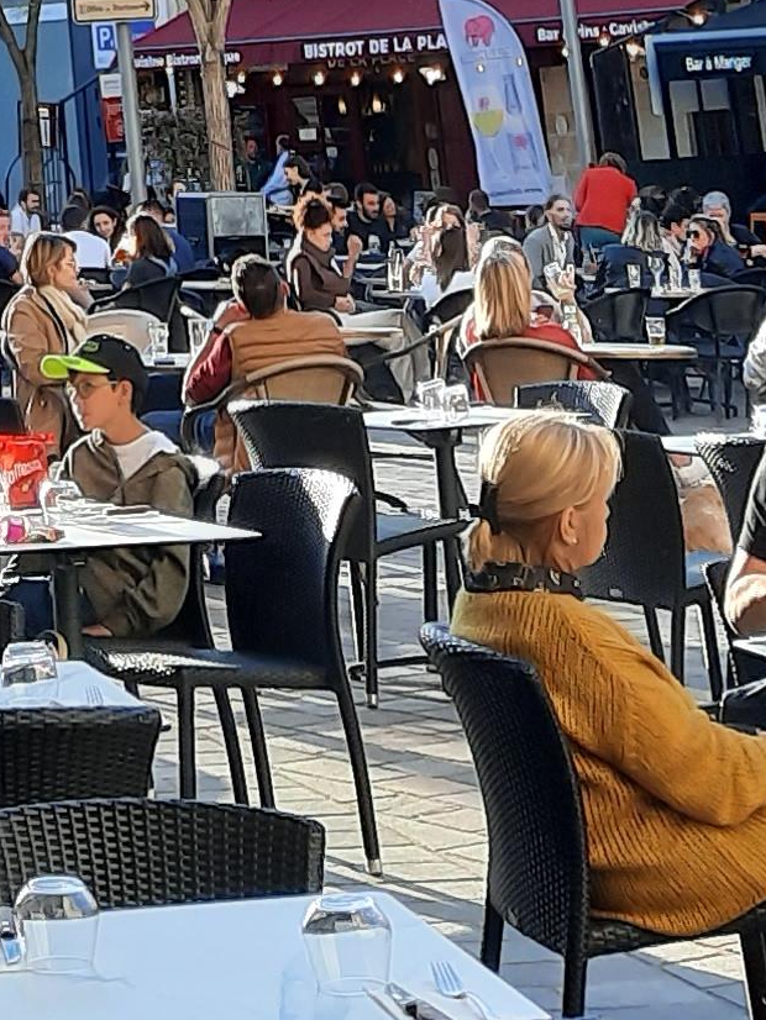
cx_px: -334
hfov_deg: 11.8
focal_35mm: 121
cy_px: -857
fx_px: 3568
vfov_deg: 14.2
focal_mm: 4.6
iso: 32
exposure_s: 1/238
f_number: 2
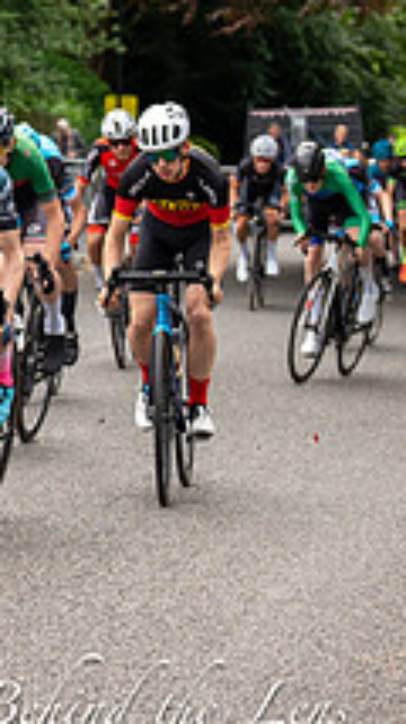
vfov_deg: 10.8
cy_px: 100
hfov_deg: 6.1
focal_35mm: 199
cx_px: 44
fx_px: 3818
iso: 320
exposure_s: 1/640
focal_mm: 70
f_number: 3.5
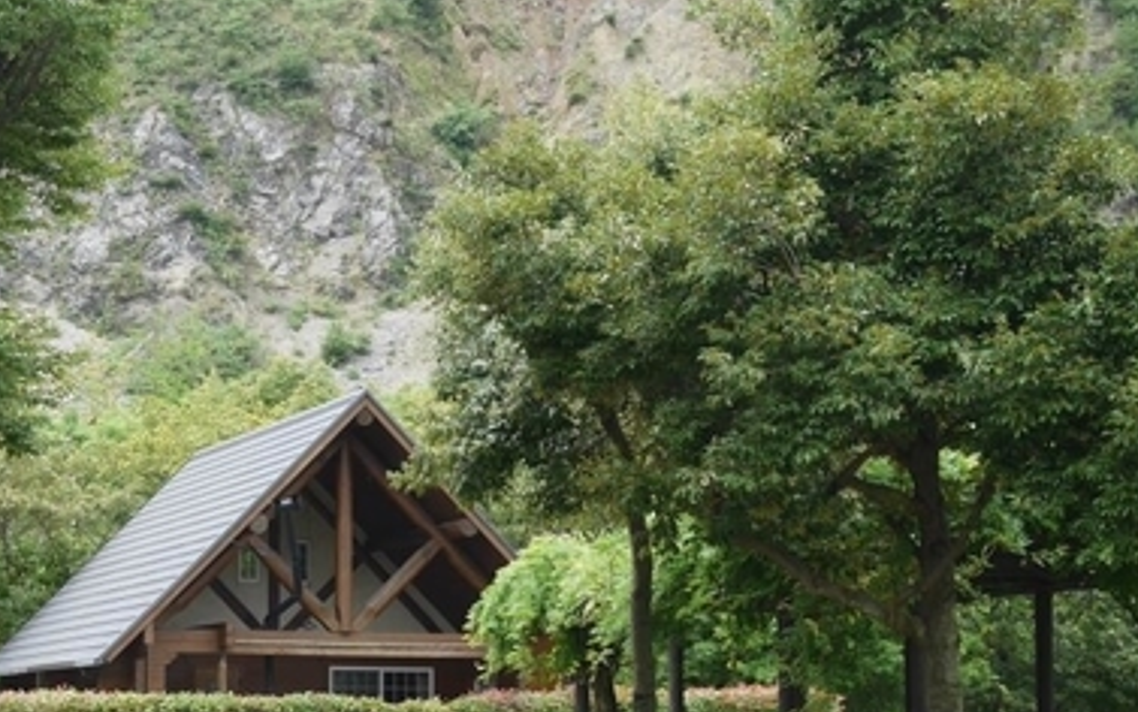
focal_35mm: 90
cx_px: 181
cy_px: 542
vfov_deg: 14.5
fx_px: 2793
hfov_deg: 22.6
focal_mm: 20
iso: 200
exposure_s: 1/400
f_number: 3.2
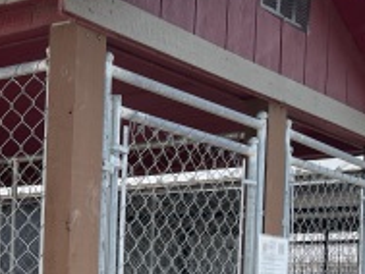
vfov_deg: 16.0
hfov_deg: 21.0
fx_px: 928
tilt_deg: -1.8
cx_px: -52
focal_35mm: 88
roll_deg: -1.9
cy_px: 342
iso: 32
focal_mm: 4.2
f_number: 1.6
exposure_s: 1/1366
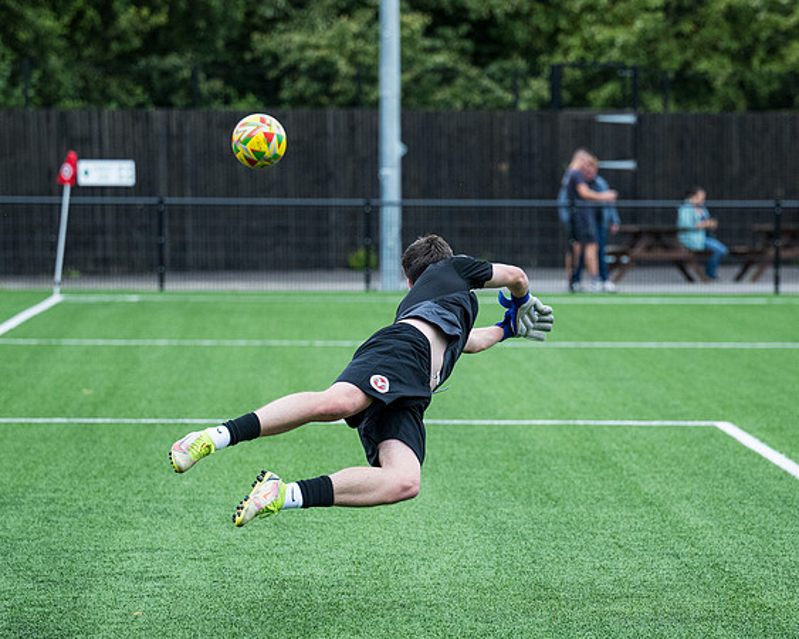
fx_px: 4072
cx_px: 434
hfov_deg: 11.2
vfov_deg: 9.0
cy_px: 444
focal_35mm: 172
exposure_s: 1/1600
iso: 1000
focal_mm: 103
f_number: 2.8
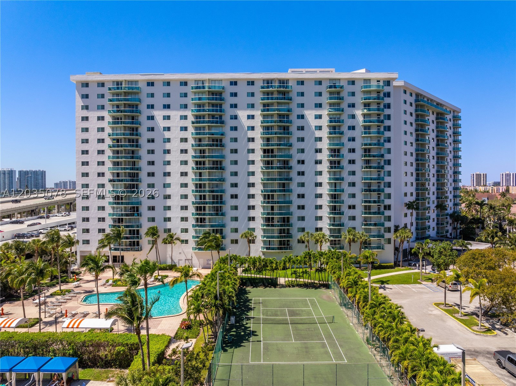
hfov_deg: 71.6
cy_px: 193
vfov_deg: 56.7
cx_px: 258
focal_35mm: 24
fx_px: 357
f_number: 6.3
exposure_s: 1/500
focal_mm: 12.29
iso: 100
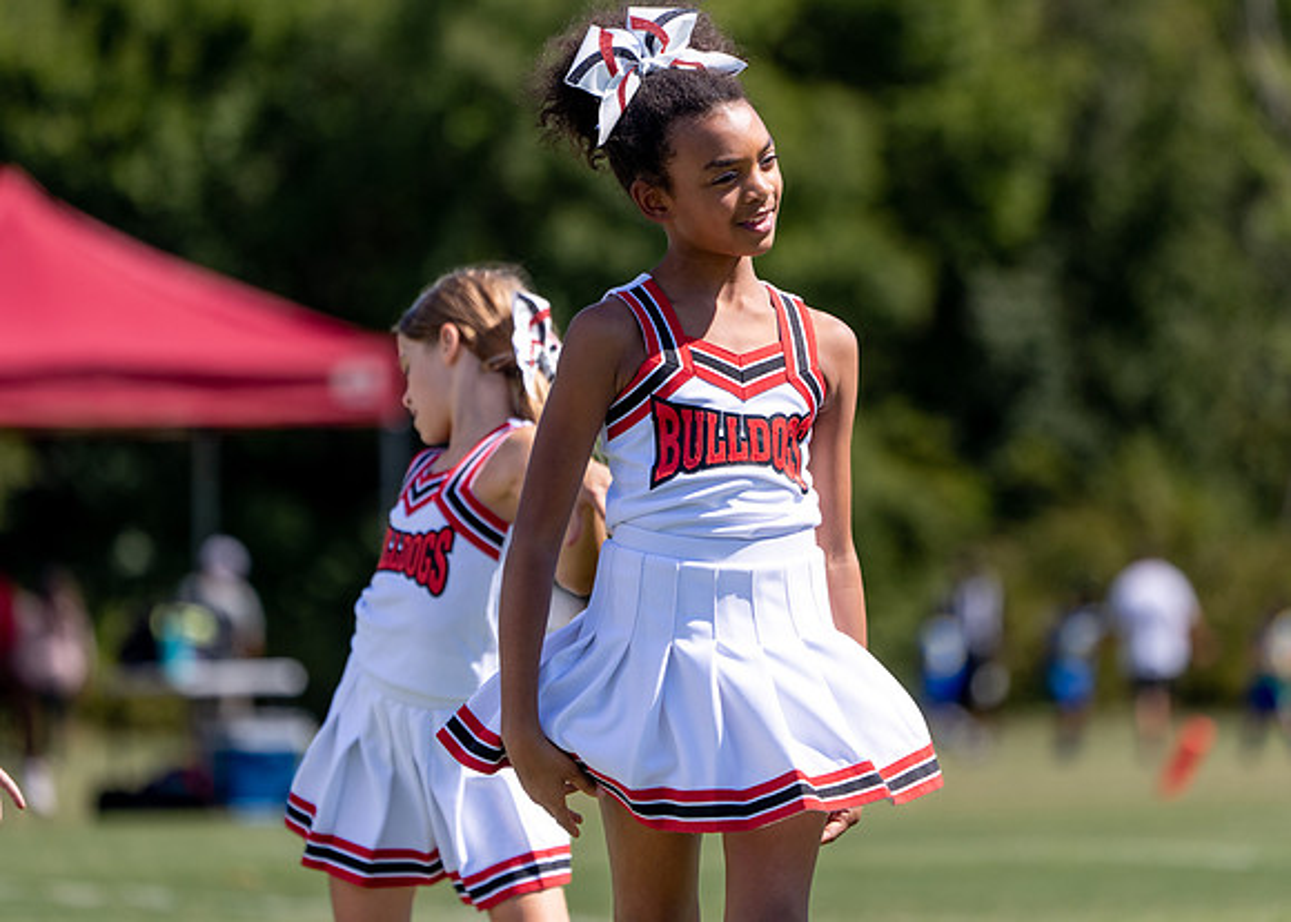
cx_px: 693
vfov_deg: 4.0
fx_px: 13282
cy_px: 439
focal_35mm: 362
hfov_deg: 5.6
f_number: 5.6
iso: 200
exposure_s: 1/1250
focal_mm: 312
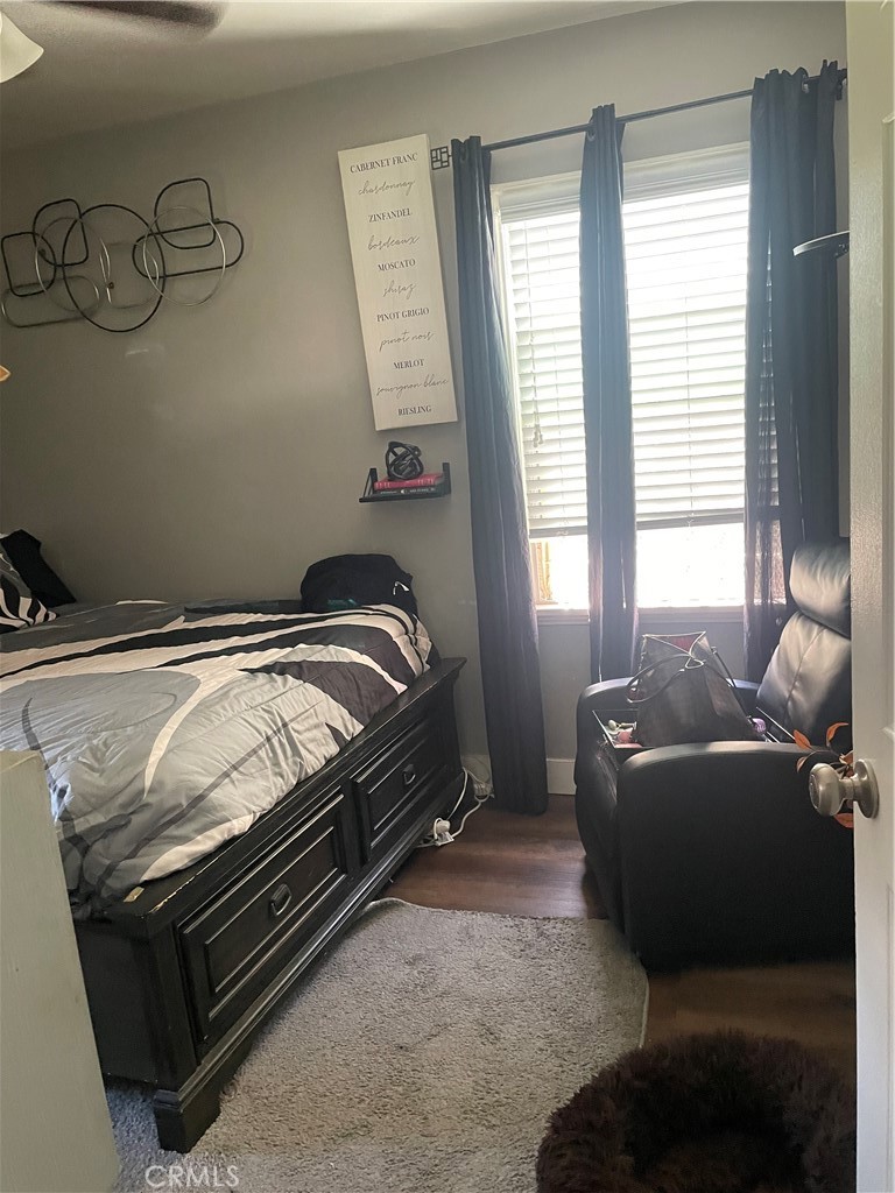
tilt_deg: -9.7
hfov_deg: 53.1
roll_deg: +5.4
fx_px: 896
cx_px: 448
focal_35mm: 26
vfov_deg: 67.3
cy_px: 596
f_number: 1.6
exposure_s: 1/60
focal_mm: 4.2
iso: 500
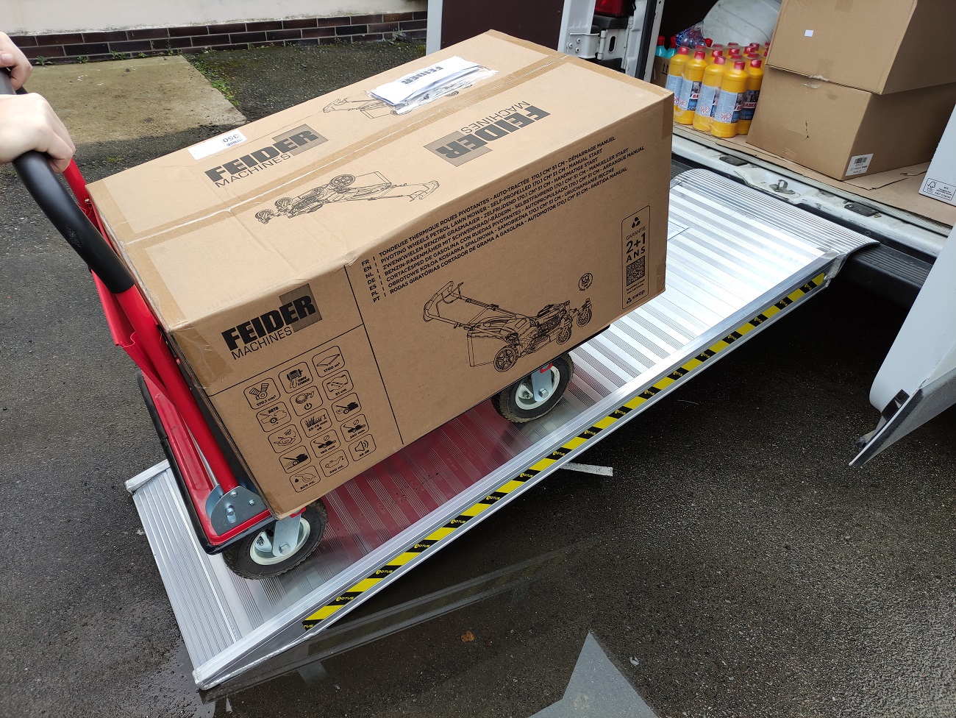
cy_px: 359
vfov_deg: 54.9
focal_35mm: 25
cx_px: 478
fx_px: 691
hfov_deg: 69.4
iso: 100
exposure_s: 1/138
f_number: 1.89
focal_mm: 5.43
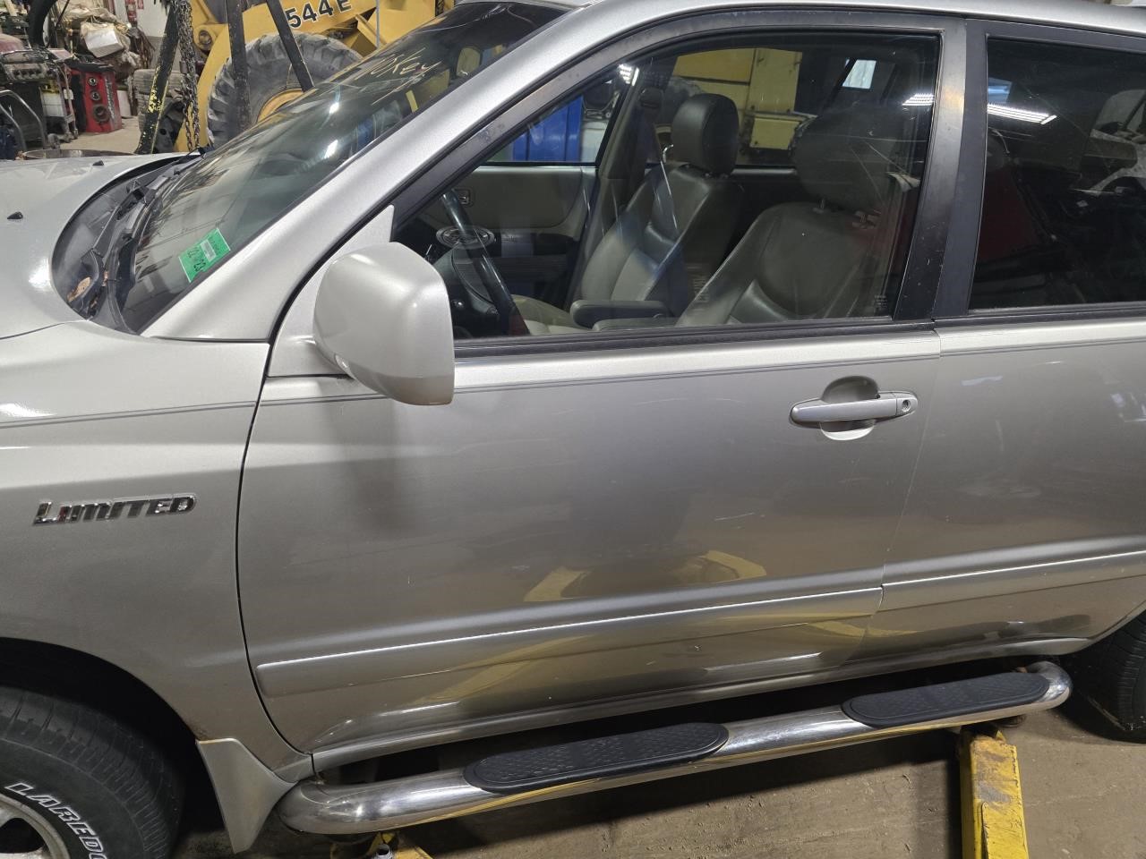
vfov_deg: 58.9
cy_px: 430
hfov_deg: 73.9
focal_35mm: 23
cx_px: 573
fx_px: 761
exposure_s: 1/120
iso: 500
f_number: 1.7
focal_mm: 6.3
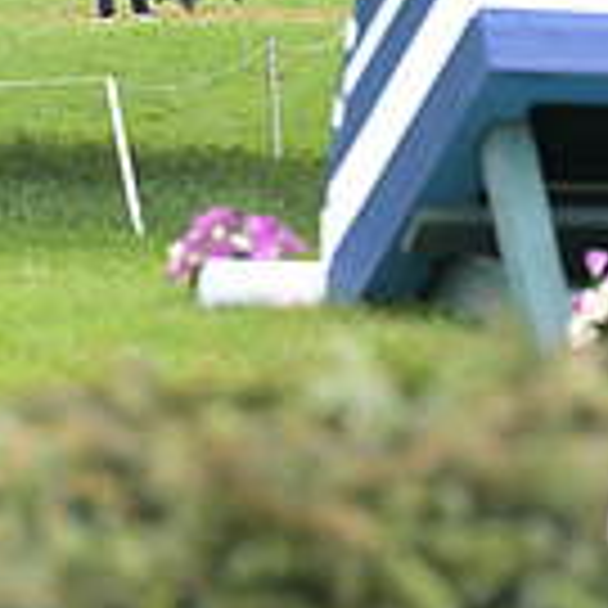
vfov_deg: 2.4
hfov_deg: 2.4
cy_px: 7
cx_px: 1085
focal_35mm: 732
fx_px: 14546
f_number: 5.6
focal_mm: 200
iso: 2000
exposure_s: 1/1250
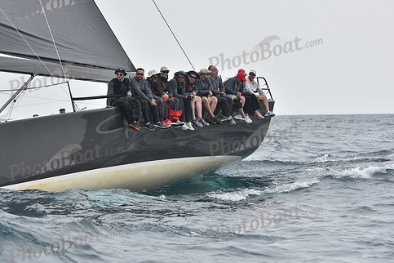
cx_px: 166
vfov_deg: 8.8
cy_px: 107
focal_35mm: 156
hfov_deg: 13.2
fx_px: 1707
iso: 250
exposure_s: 1/800
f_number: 8
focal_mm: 130
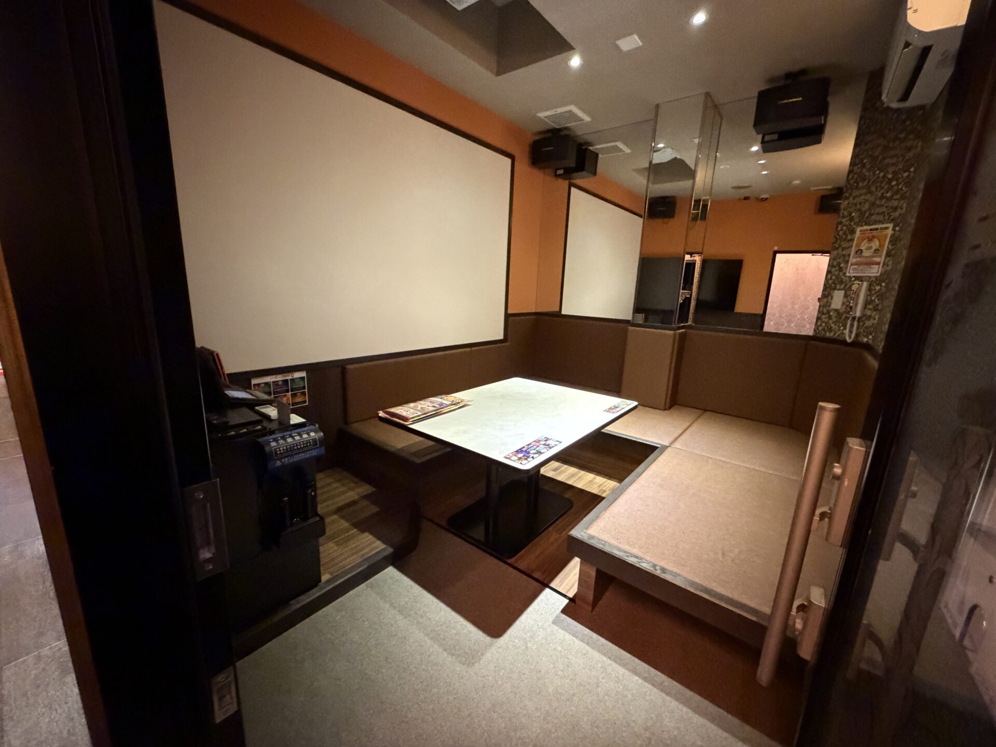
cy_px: 374
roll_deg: -2.2
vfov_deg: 85.7
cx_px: 498
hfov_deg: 102.1
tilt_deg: -11.2
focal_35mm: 14
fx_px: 403
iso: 1250
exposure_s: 1/40
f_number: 2.2
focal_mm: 2.22
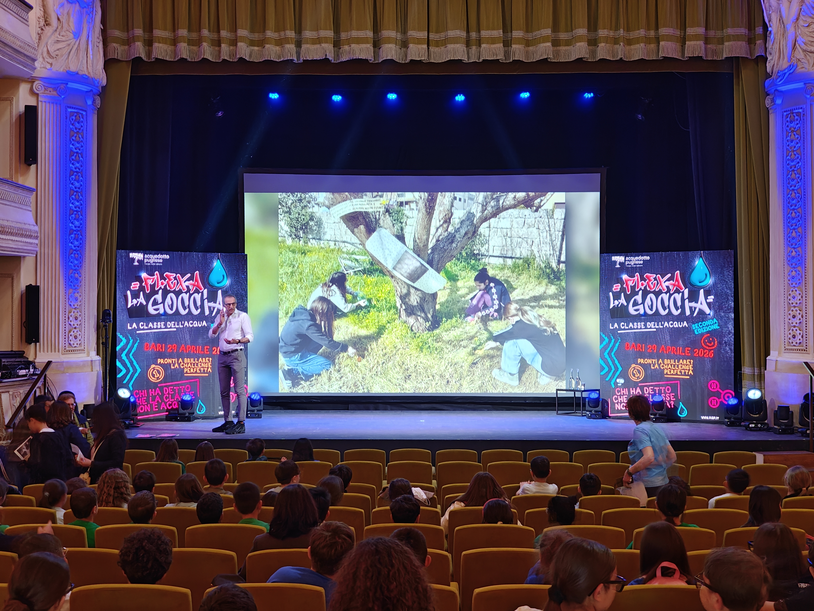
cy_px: 306
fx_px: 1105
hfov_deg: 40.4
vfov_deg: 30.9
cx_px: 407
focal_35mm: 47
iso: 640
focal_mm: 7.1
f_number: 2
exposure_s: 1/61
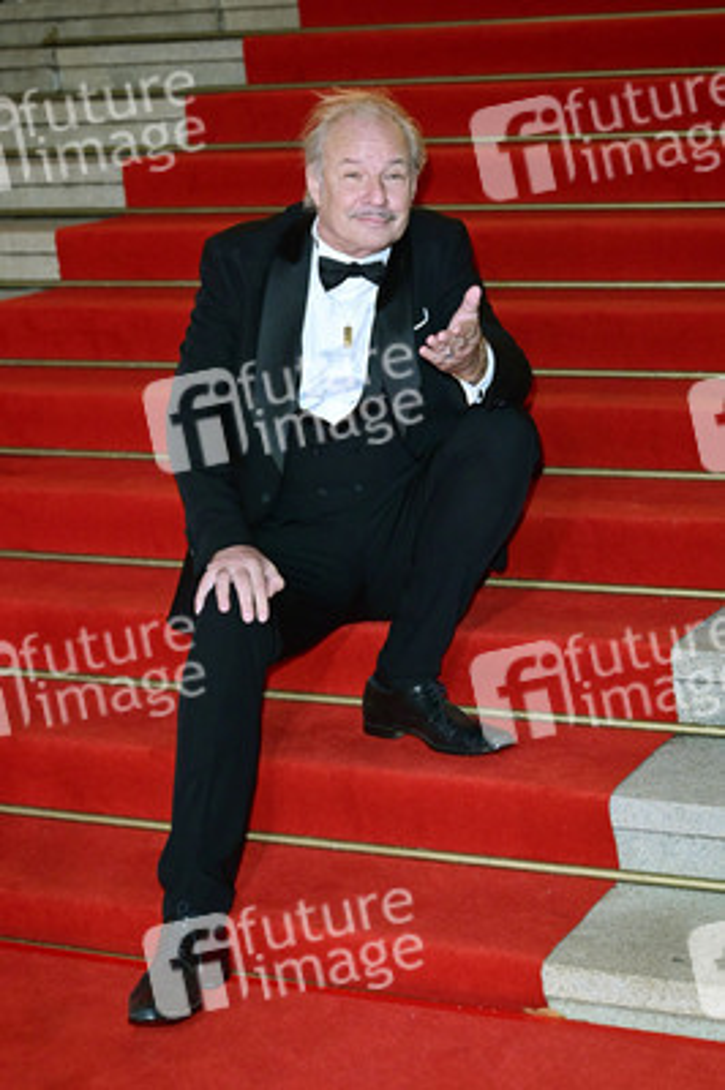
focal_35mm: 60
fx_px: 1816
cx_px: 362
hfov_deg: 22.6
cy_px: 545
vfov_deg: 33.4
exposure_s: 1/160
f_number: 3.5
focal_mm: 60
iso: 5000
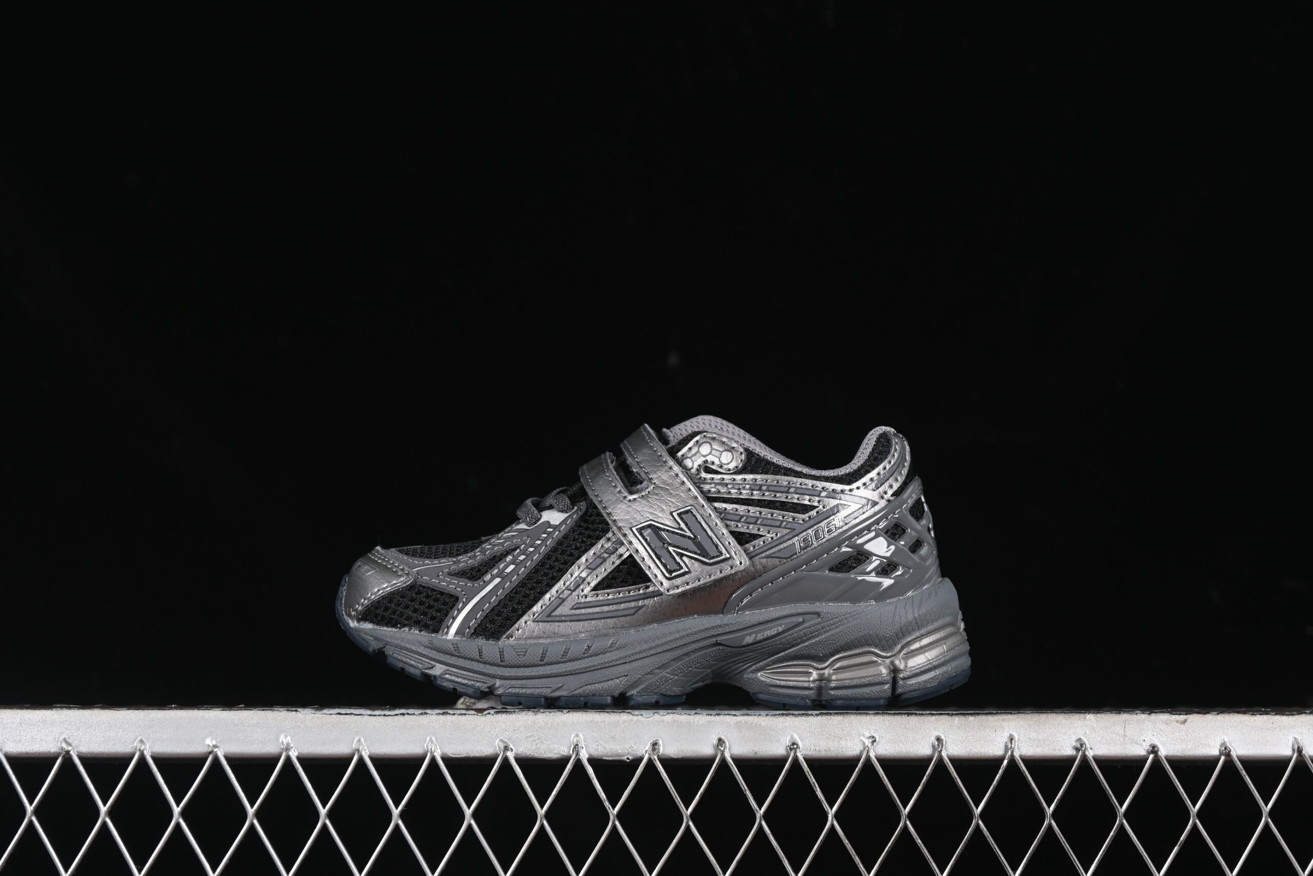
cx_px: 656
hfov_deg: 27.0
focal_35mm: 75
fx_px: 2735
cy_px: 438
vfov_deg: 18.2
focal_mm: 50
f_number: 6.3
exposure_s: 1/60
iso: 160
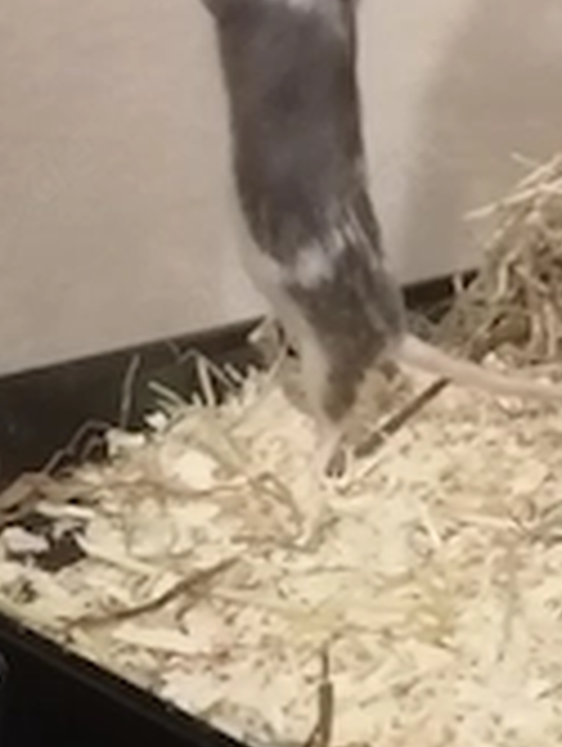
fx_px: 1403
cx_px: 409
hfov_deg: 22.5
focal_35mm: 65
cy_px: 284
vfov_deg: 29.7
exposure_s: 1/14.3
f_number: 1.8
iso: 1600
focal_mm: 4.75
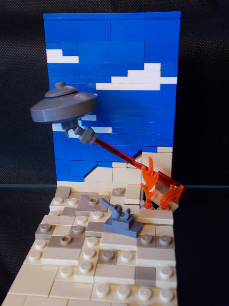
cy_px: 153
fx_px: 344
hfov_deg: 36.8
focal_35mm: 39
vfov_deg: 47.9
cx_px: 114
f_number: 3.9
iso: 200
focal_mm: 6.9
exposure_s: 1/25
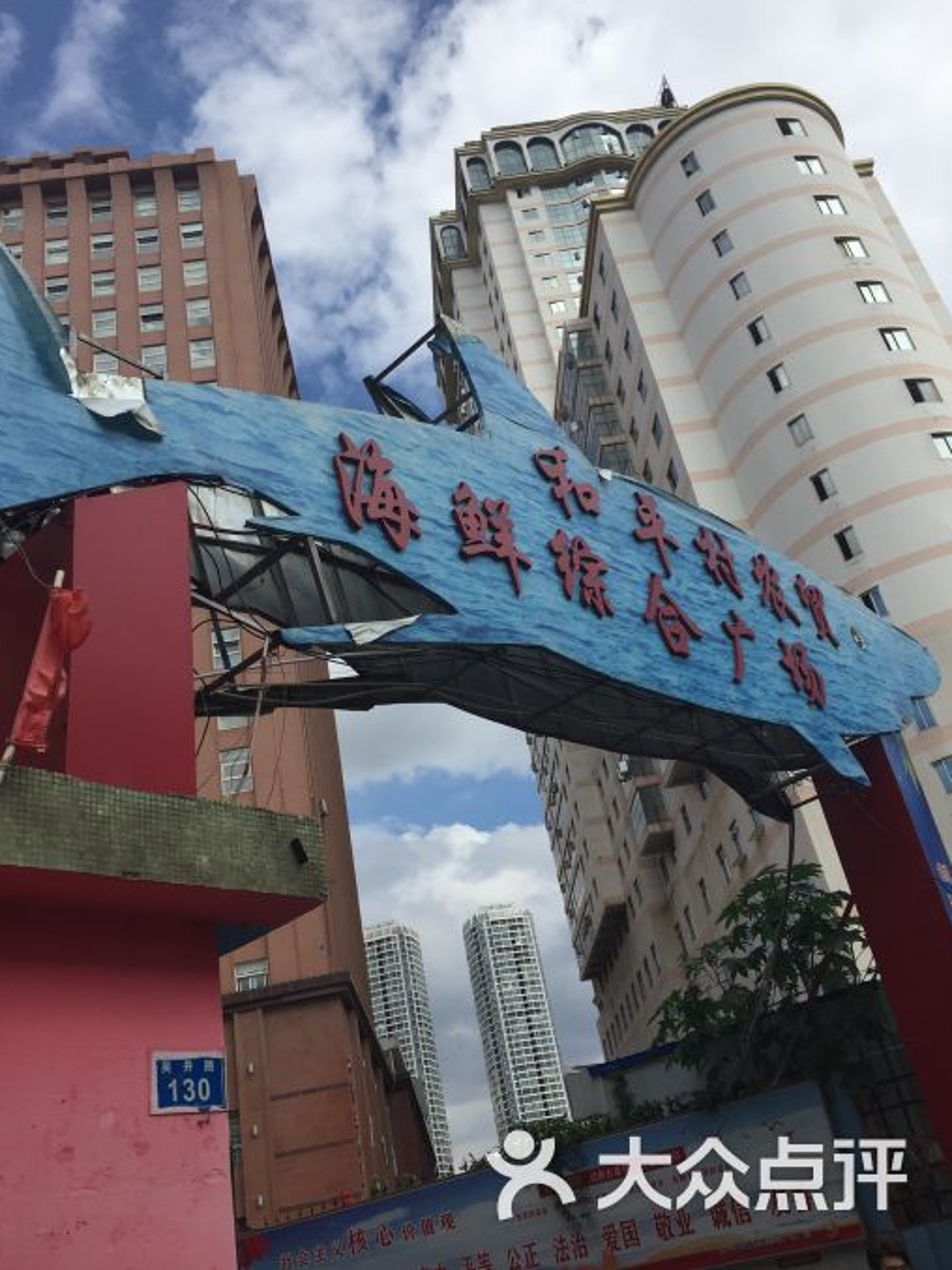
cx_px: 464
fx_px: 1100
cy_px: 615
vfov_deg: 59.9
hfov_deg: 46.8
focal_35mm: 30
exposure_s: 1/3300
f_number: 2.2
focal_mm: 4.15
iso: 32
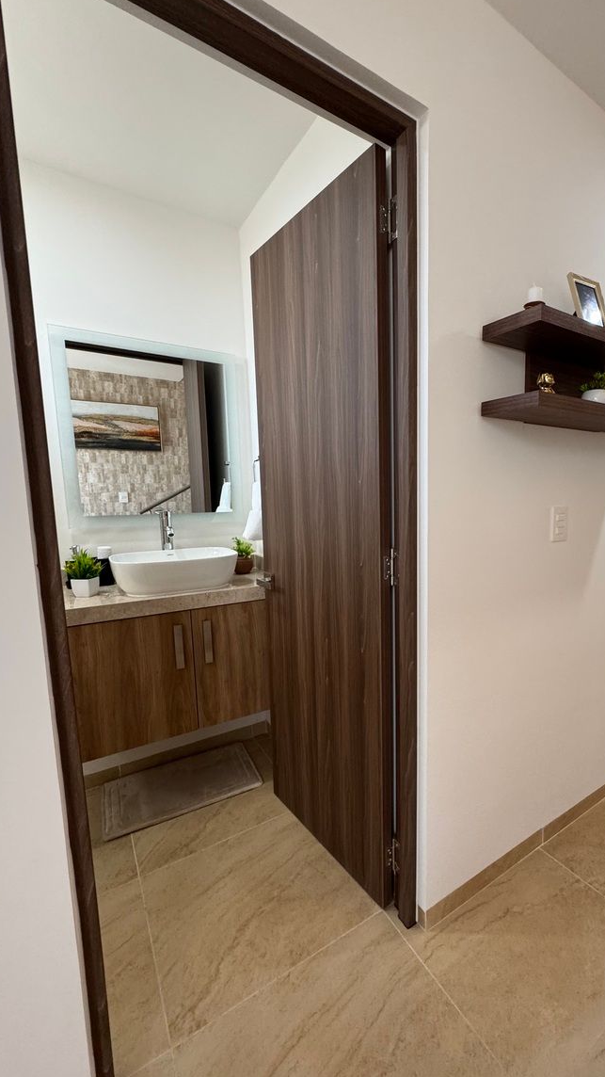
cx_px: 410
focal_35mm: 16
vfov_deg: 99.4
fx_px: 457
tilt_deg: -5.3
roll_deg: -0.7
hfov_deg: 65.0
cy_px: 552
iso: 250
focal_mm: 2.22
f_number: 2.2
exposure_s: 1/120
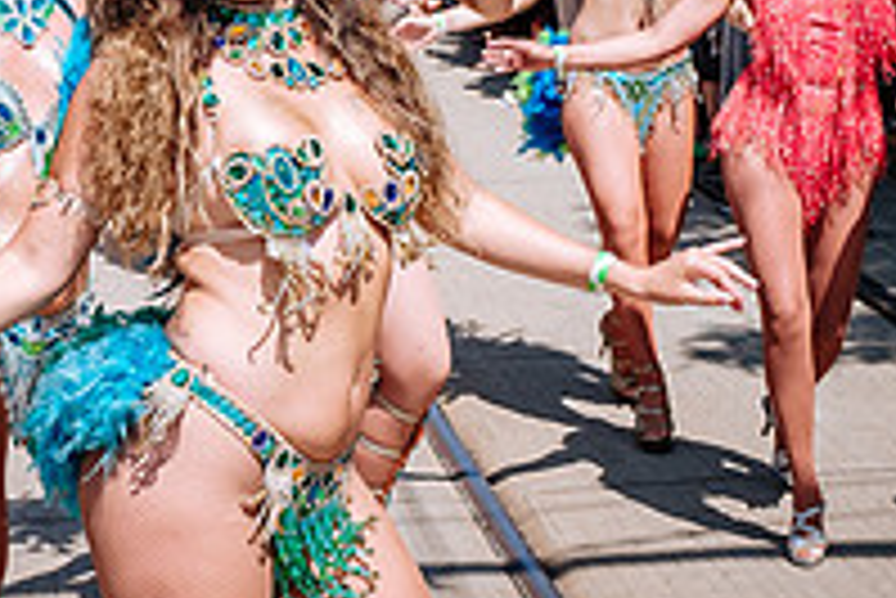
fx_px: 2690
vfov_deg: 12.7
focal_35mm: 108
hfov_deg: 18.6
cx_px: 104
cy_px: 321
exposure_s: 1/1600
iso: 200
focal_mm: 24.9
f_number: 4
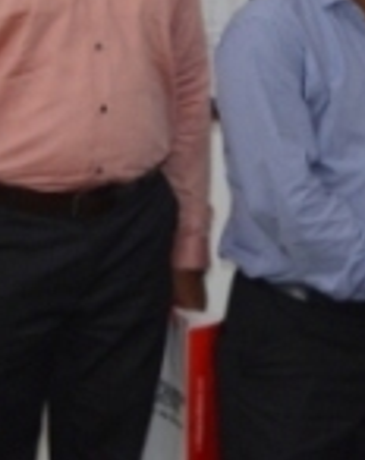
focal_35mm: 113
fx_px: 1532
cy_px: 5
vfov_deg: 16.7
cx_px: 532
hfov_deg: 12.9
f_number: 4.2
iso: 1250
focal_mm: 26
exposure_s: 1/60
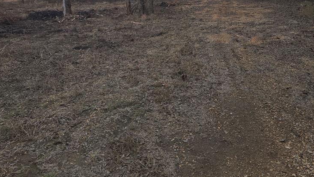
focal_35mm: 35
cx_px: 188
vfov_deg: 31.9
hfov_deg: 56.2
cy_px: 13
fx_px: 291
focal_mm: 6.3
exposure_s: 1/120
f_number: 1.7
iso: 16
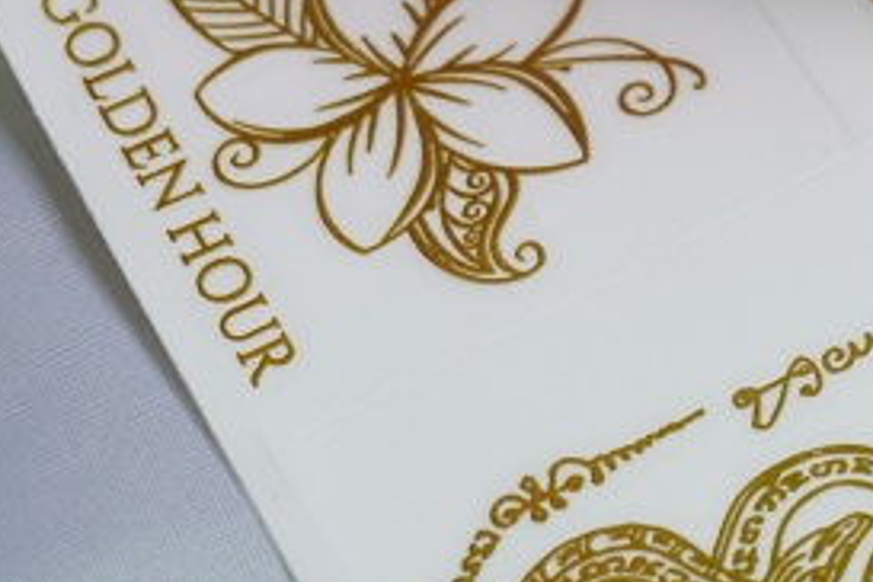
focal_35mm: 206
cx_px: 1180
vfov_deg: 6.6
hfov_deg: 9.8
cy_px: -58
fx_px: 4995
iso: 500
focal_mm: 50
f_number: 6.3
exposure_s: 1/80
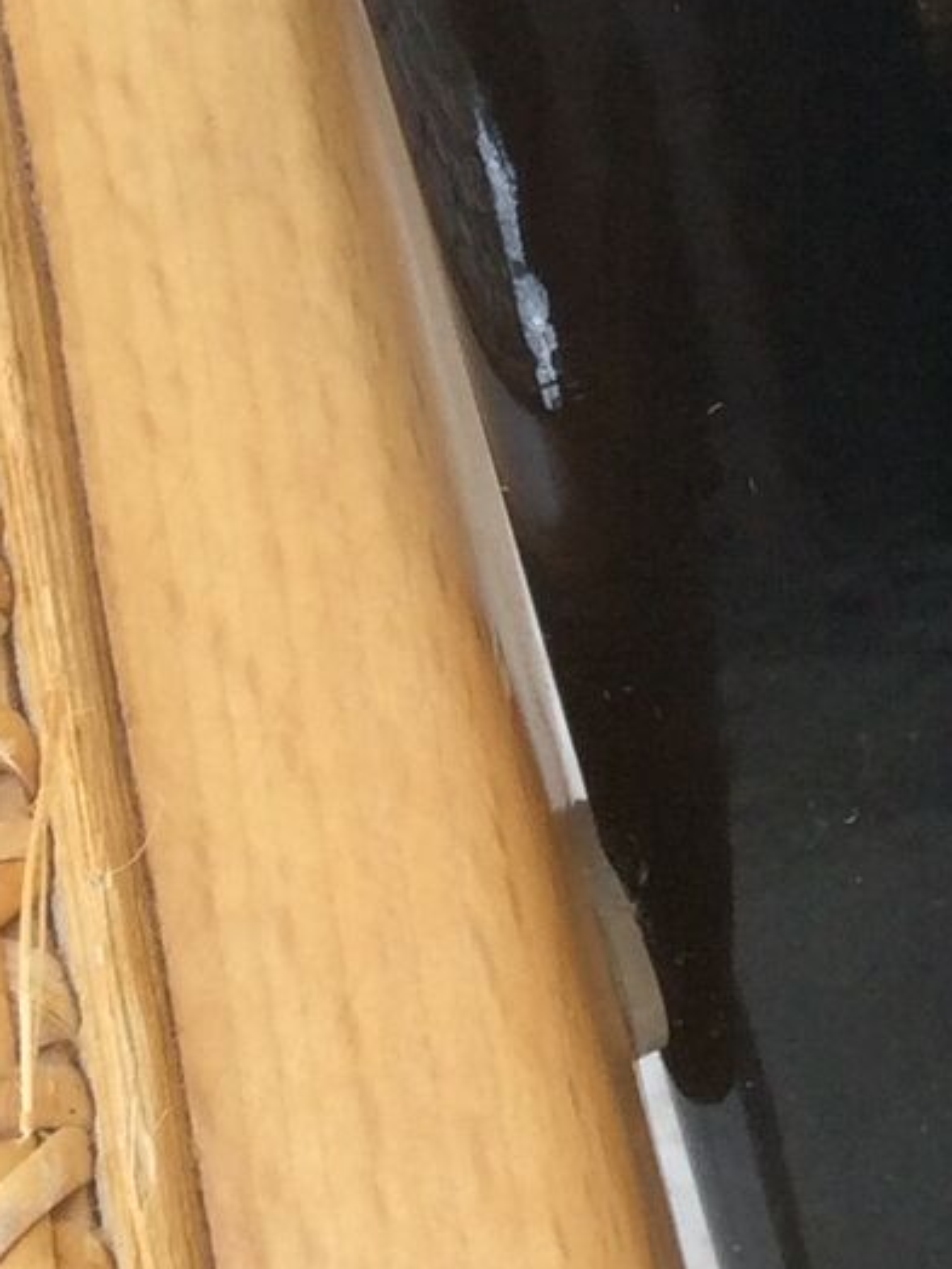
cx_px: 986
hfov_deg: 12.0
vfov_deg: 15.9
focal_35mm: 122
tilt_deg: -56.5
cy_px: 70
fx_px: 4474
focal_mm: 3.3
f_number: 2.4
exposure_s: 1/102
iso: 32
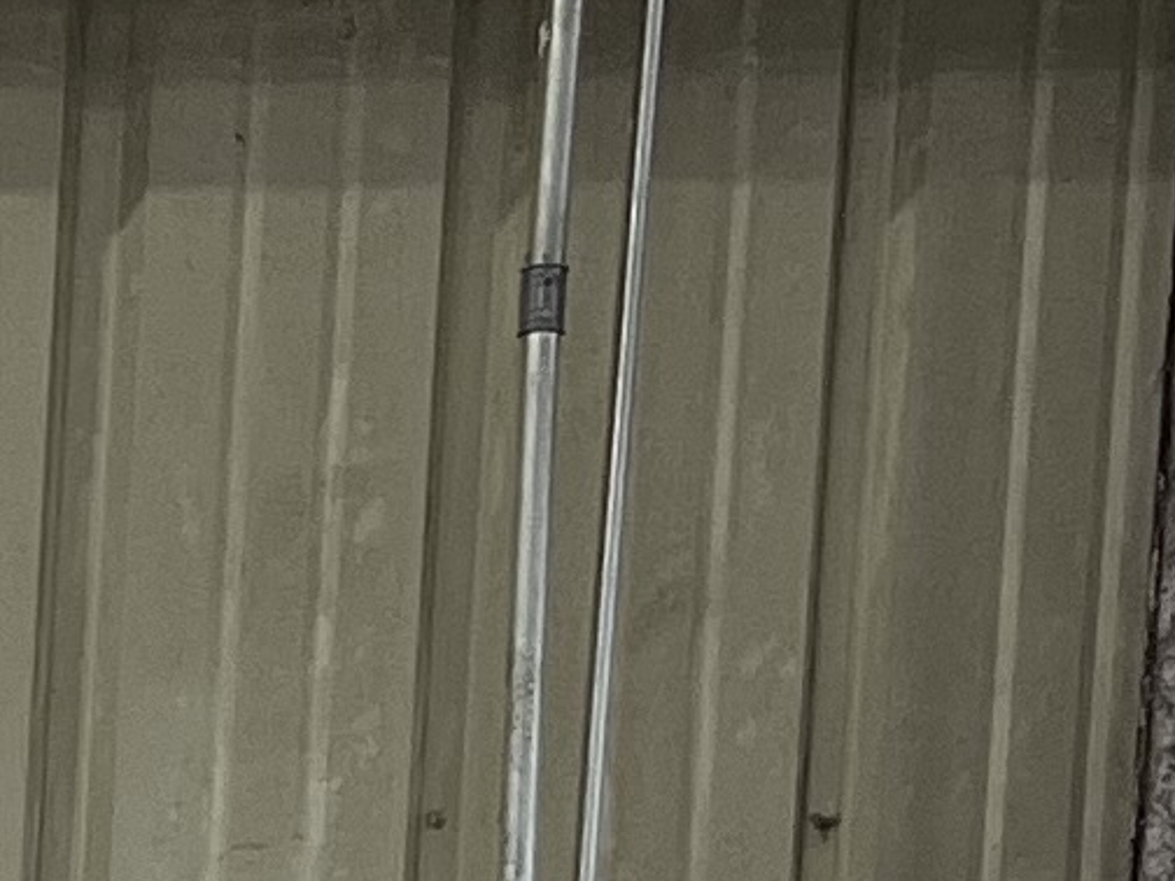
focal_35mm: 208
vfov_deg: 6.6
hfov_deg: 8.4
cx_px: -2052
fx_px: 7060
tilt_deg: -4.3
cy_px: 2492
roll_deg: -1.6
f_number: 1.5
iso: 125
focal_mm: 5.7
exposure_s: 1/121
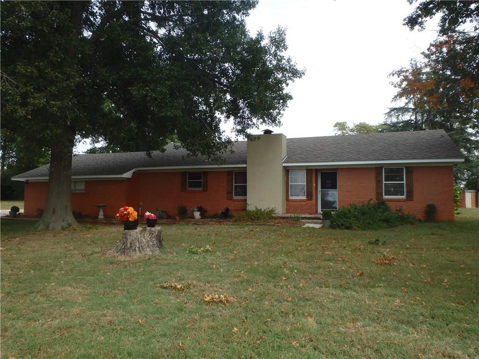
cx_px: 240
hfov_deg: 63.4
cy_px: 180
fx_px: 387
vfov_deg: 49.7
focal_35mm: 28
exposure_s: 1/500
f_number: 3.9
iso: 125
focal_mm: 5
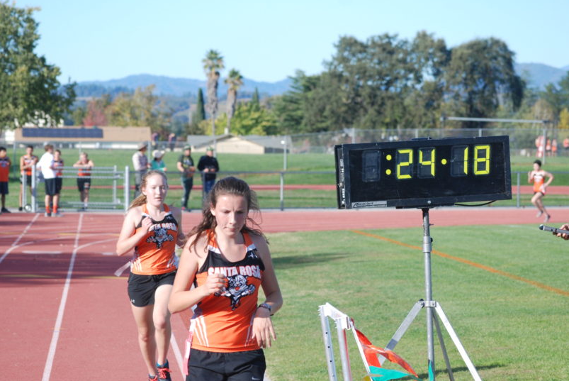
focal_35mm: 176
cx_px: 283
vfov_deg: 7.8
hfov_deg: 11.7
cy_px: 212
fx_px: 2784
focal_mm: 92
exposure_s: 1/800
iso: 400
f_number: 7.1
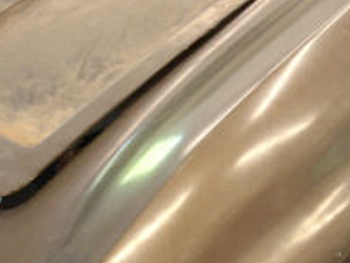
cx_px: 174
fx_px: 981
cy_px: 145
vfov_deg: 15.3
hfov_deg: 20.2
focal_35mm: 97
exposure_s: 1/12.9
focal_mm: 6.2
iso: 200
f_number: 2.8
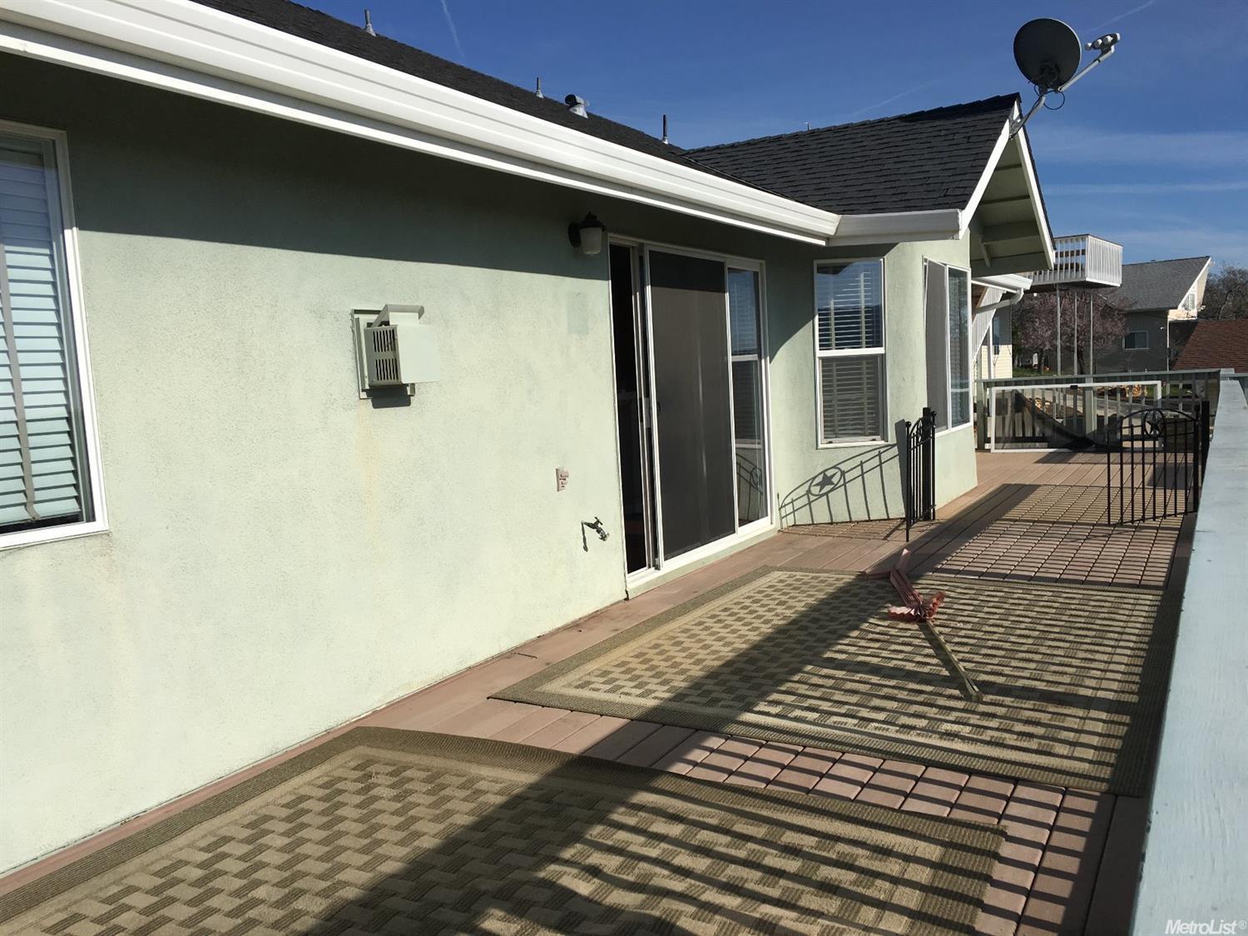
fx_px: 1045
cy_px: 468
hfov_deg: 61.7
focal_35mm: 29
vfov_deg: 48.2
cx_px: 624
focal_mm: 4.15
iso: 25
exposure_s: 1/3077
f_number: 2.2
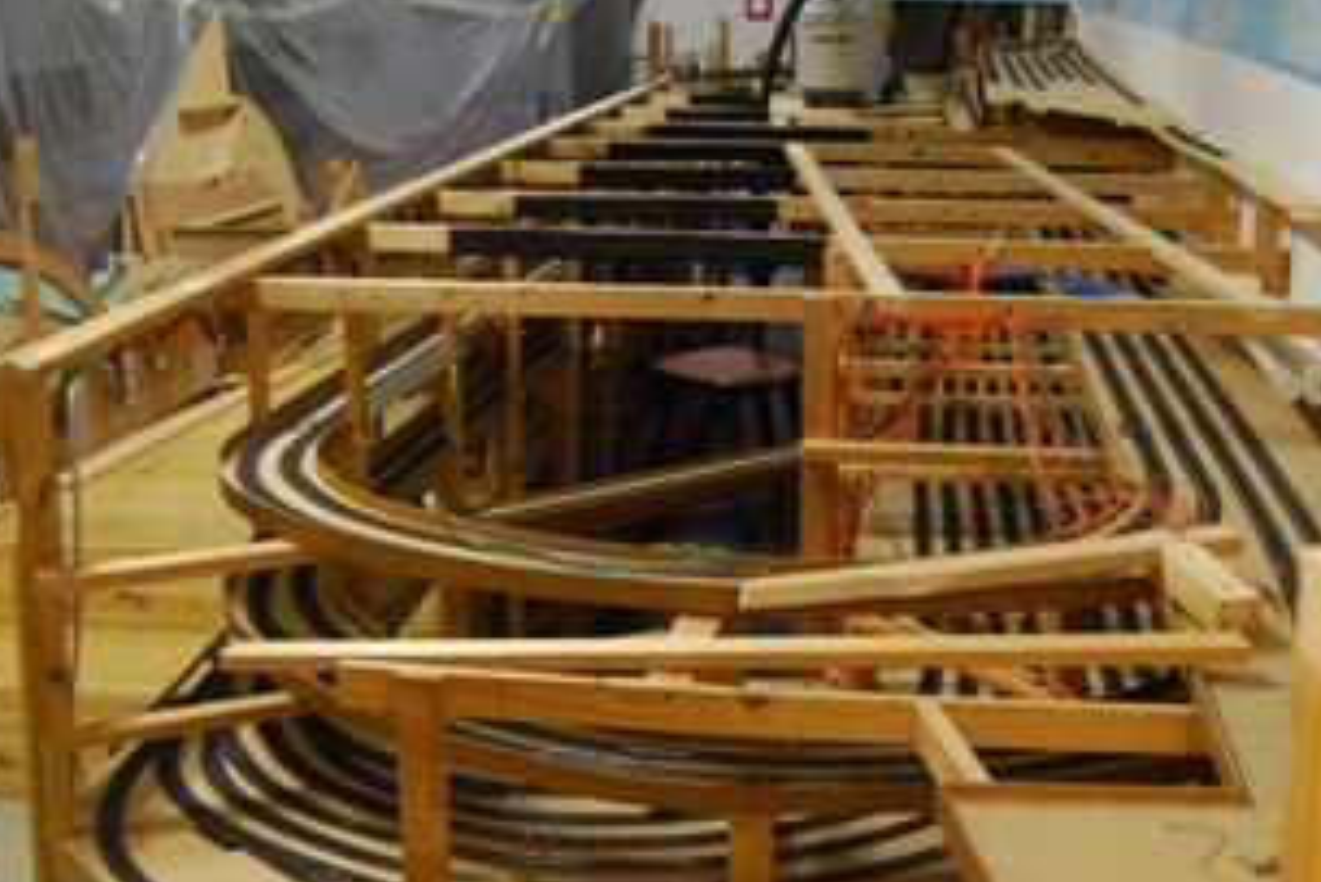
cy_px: 400
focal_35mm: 57
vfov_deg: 23.8
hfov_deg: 34.9
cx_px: 804
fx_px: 2092
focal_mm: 18
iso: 640
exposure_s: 1/30
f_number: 3.5
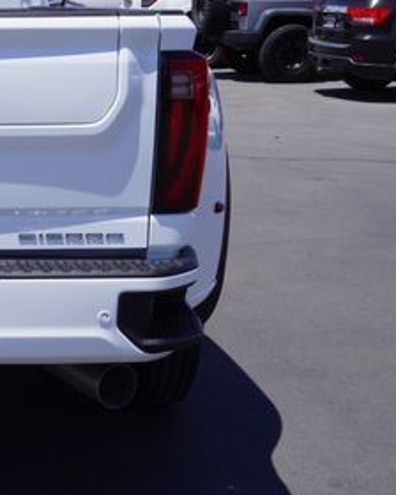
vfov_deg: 25.6
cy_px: 200
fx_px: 1085
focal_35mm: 74
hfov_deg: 18.7
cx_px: -163
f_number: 10
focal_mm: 23
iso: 100
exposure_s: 1/200
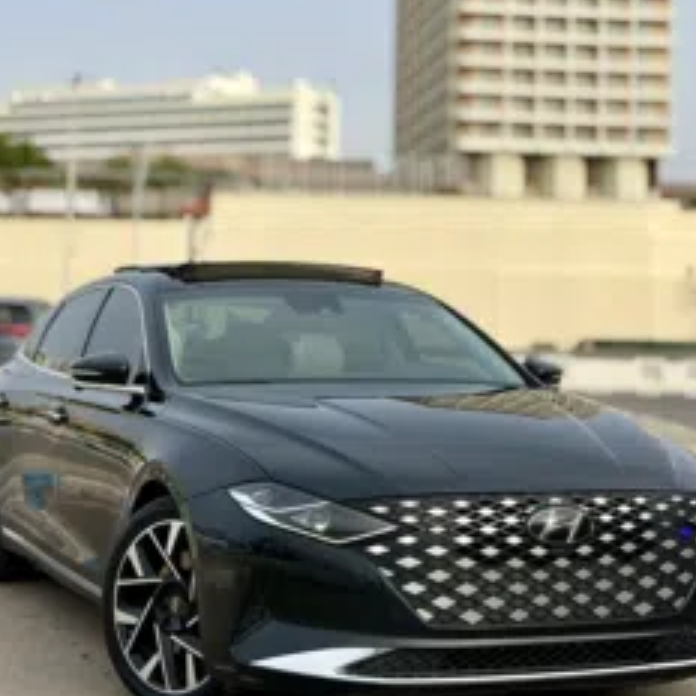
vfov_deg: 23.4
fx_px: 1661
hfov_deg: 23.7
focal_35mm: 73
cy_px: 174
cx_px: 354
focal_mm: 6.76
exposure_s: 1/3891
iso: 80
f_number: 1.78
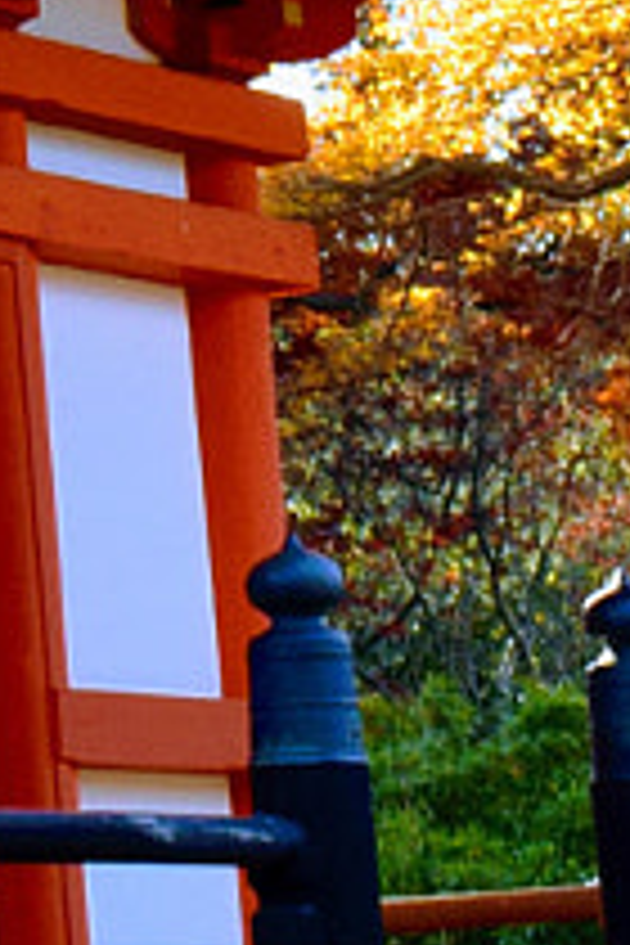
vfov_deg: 9.2
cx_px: -940
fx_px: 5407
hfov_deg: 6.3
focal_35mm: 206
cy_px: -1170
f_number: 7.1
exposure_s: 1/200
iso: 400
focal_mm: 18
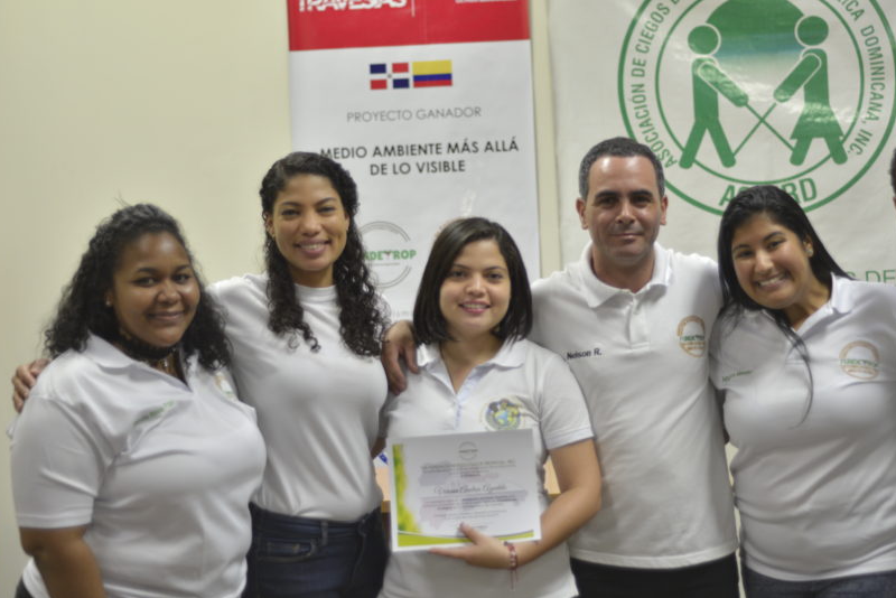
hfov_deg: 31.3
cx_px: 525
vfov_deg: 21.3
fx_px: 1593
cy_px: 302
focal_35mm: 64
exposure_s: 1/125
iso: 500
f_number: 2
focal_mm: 50
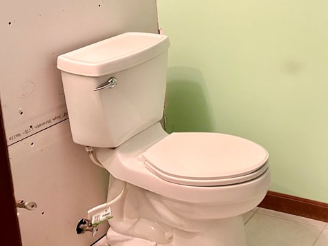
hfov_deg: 32.3
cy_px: 38
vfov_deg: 25.5
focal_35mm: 56
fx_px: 531
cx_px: 308
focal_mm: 5.96
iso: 400
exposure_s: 1/60
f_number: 1.6
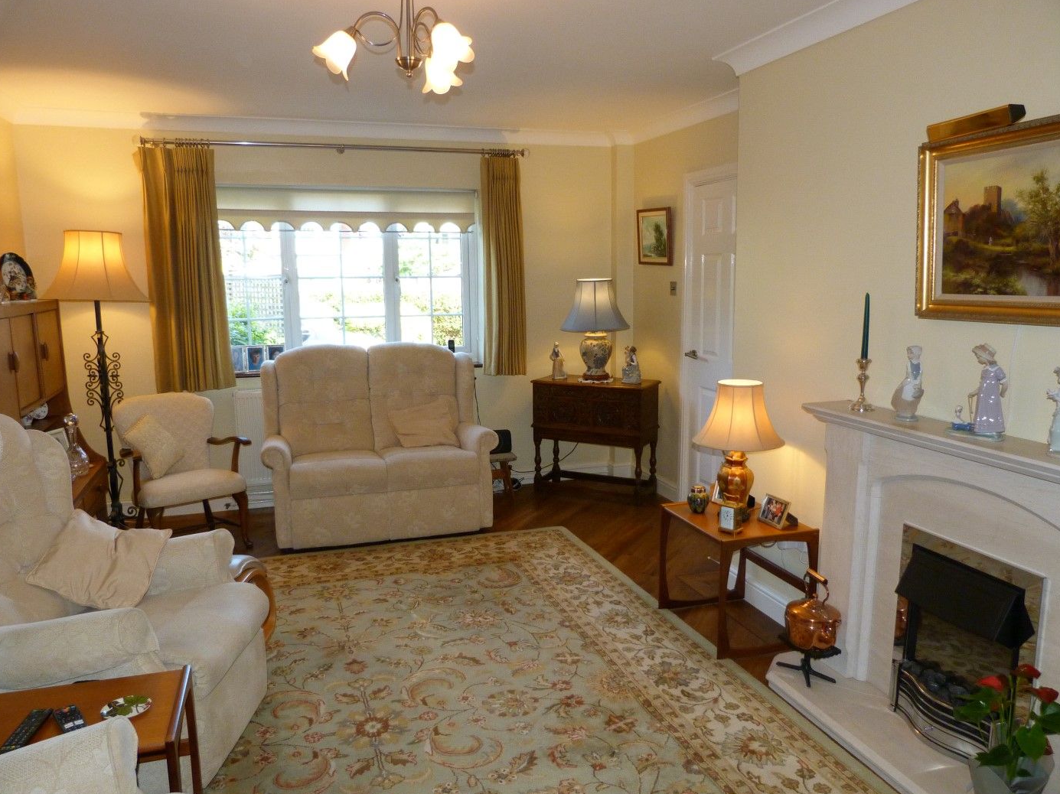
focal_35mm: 26
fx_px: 796
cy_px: 410
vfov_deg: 53.0
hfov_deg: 67.3
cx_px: 541
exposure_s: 1/60
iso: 200
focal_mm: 4.5
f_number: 2.8
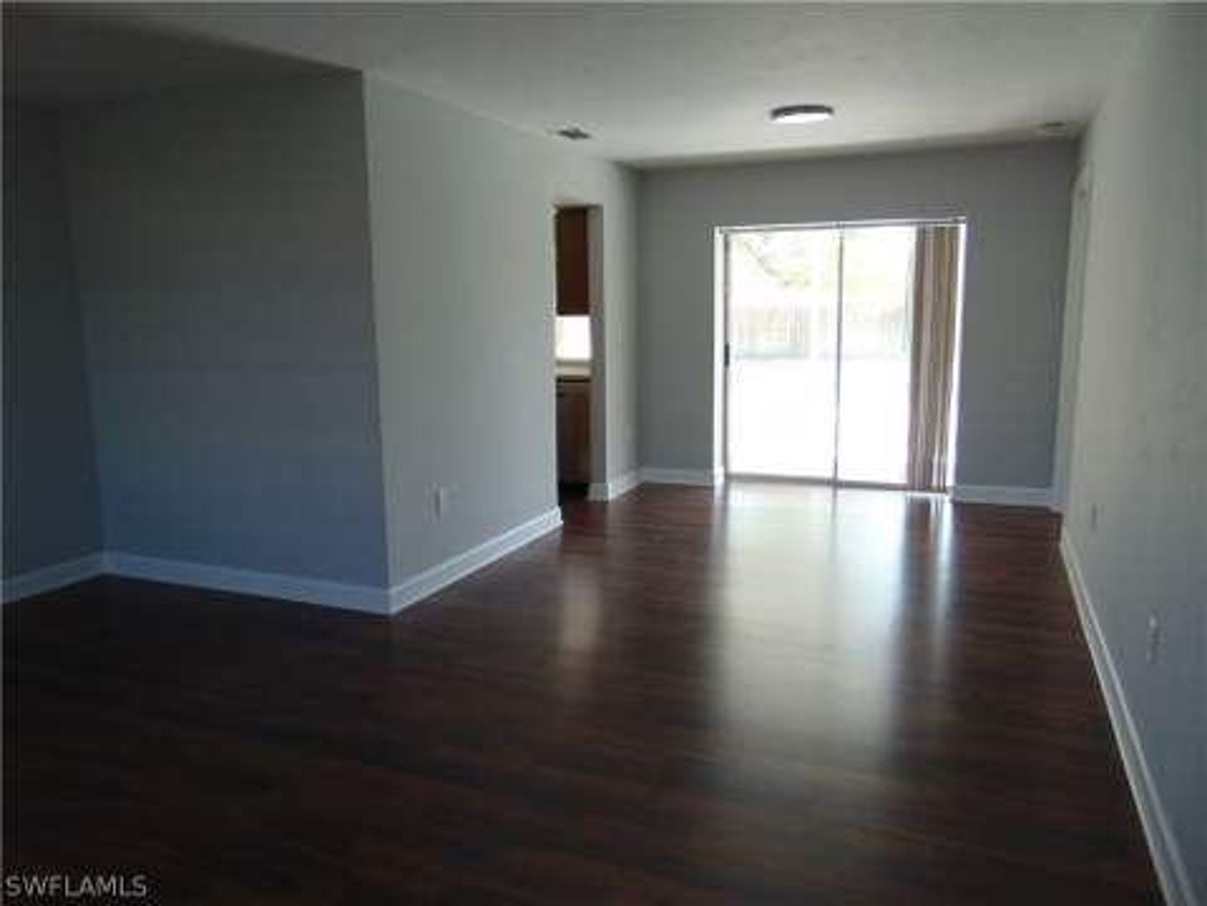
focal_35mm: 25
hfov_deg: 69.4
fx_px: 872
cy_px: 453
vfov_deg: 54.9
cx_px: 604
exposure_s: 1/80
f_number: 3
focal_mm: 4.5
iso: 80
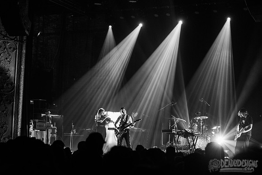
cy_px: 88
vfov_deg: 16.5
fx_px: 603
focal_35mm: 83
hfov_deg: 24.5
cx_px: 128
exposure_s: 1/60
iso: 2000
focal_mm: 70
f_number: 3.2
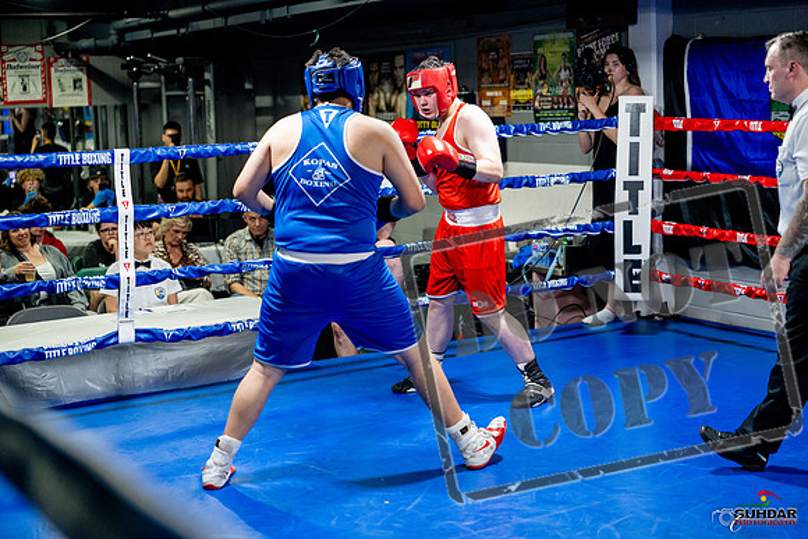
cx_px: 404
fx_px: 1280
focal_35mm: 57
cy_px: 270
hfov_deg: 35.0
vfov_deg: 23.8
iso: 4000
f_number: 2
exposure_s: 1/1000
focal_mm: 57
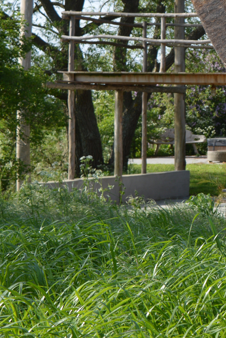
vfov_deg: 13.7
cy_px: 100
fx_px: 1403
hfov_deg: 8.9
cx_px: 387
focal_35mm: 149
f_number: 7.1
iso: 100
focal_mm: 38
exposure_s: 1/200
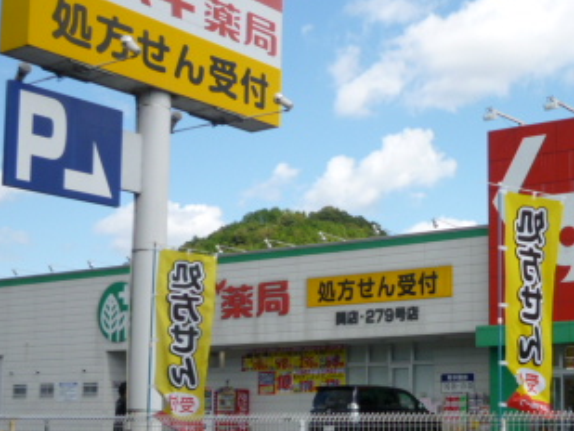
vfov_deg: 24.3
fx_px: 995
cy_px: 303
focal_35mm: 60
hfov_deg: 30.7
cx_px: 516
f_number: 4
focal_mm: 5.2
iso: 100
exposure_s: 1/500
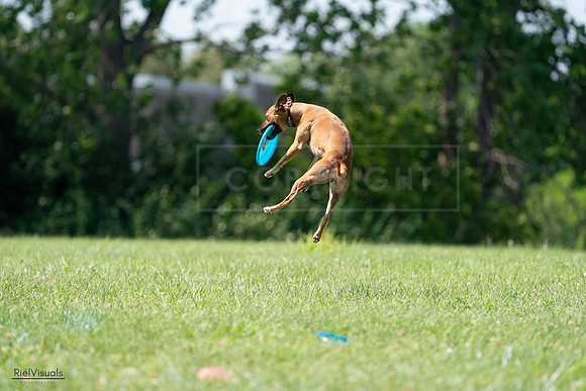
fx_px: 5894
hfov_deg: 5.7
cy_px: 196
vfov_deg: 3.8
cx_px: 293
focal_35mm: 362
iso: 1600
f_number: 6.3
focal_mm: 362
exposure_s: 1/4000
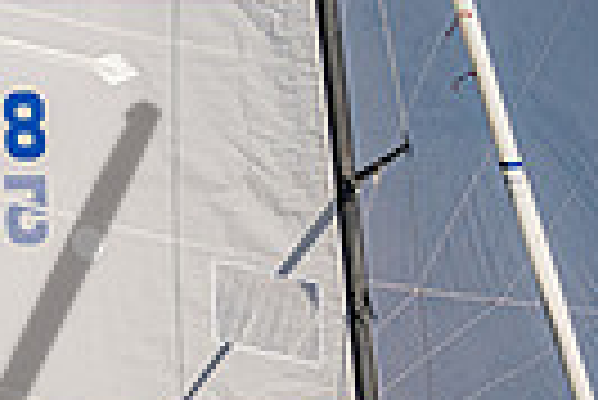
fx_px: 12222
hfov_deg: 2.8
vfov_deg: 1.9
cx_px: 166
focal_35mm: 735
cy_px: 560
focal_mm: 140
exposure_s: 1/3200
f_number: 5.6
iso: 320
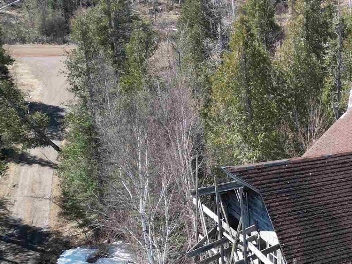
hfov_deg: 25.9
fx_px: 742
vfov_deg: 19.5
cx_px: 310
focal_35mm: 73
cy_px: 266
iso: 140
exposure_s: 1/125
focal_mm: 6.72
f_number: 1.7
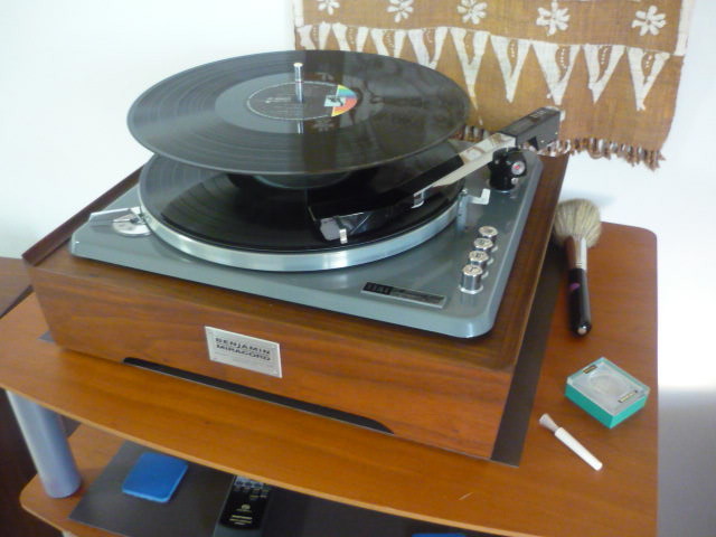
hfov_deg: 55.4
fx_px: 683
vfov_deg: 42.9
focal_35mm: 33
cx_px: 358
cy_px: 268
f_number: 2.8
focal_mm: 5.5
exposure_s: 1/20
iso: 800
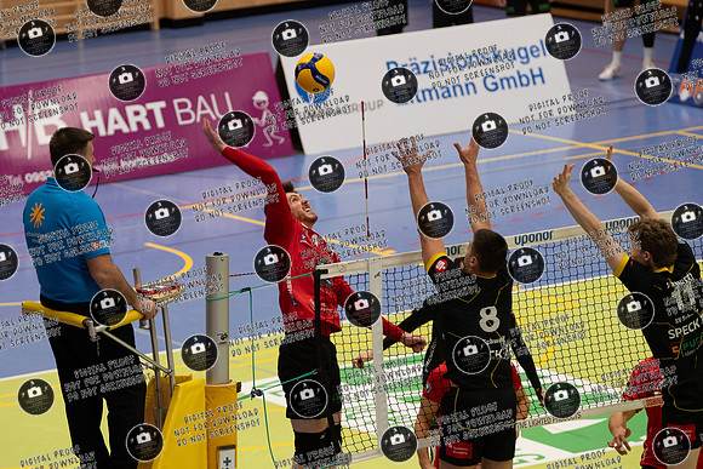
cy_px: 204
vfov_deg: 6.0
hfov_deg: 8.9
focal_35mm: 230
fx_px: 4496
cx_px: 297
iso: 2200
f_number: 3.5
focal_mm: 175
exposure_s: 1/1250
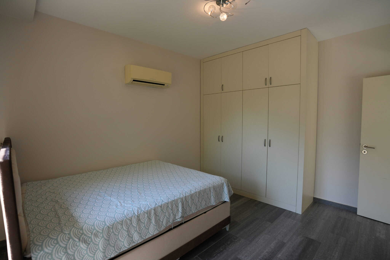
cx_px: 195
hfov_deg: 93.3
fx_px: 184
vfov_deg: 70.4
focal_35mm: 17
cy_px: 130
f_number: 4
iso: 250
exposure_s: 1/160
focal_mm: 17
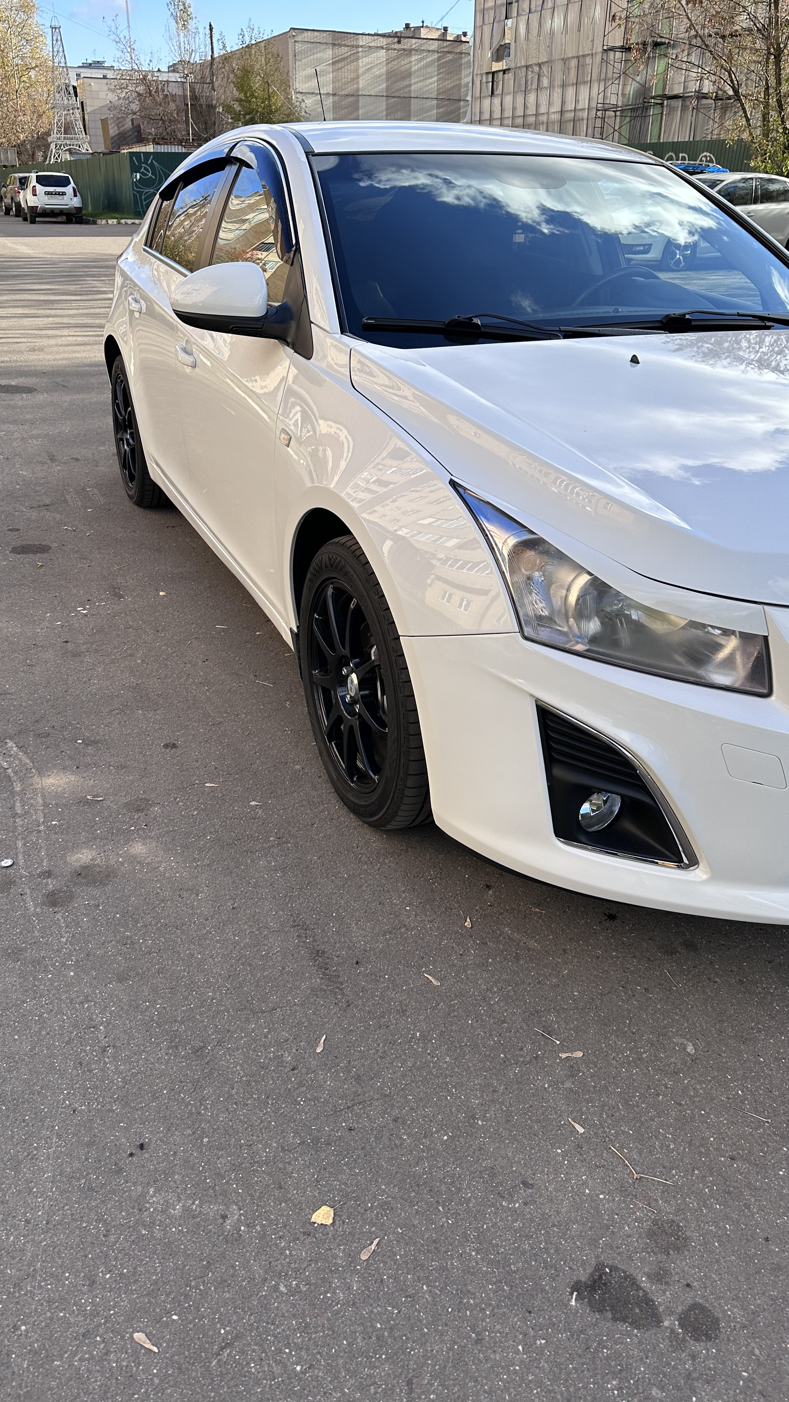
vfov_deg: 69.9
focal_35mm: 27
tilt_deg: -25.6
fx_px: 1004
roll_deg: -0.5
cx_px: 390
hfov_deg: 42.9
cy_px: 691
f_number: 1.78
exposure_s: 1/1517
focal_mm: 6.86
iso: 80
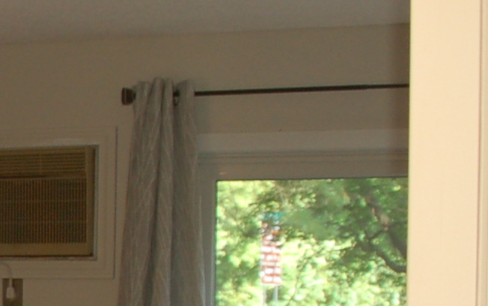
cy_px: 377
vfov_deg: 8.4
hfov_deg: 12.6
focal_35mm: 155
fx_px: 2062
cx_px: -313
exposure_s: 1/60
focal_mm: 22
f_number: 4
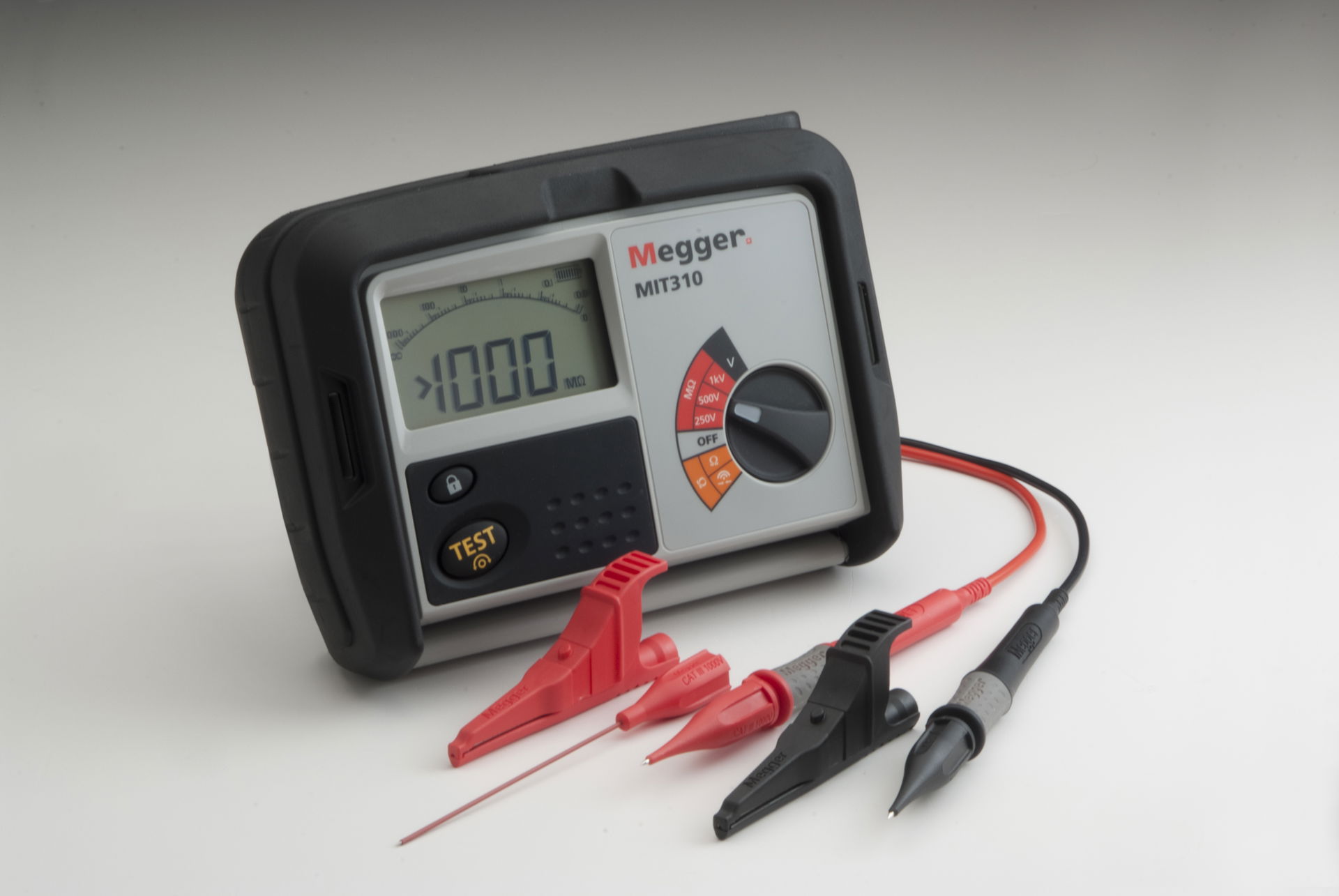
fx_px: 3649
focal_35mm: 98
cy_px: 448
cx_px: 670
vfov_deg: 14.0
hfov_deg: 20.8
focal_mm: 65
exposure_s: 1/50
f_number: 32
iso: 100
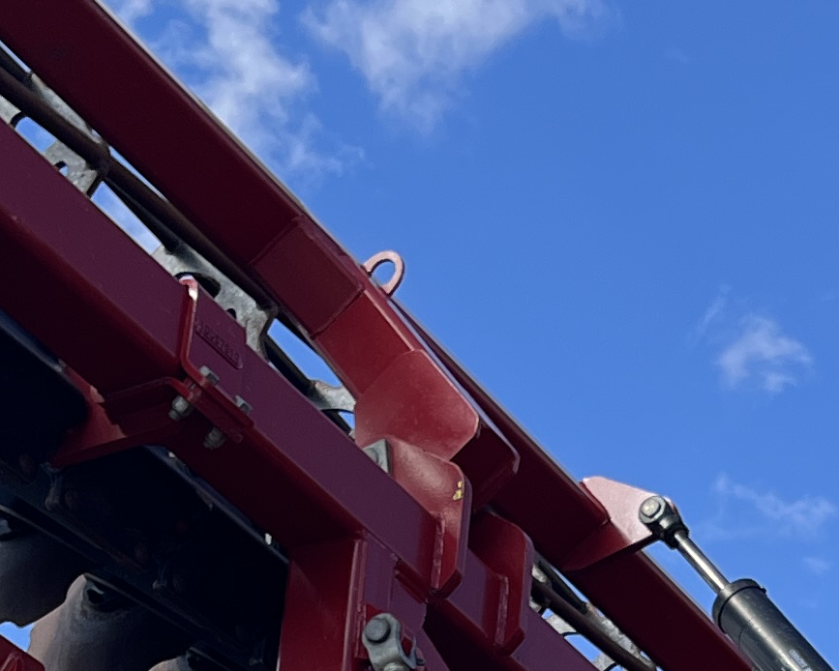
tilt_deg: +11.7
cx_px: 761
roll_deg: +0.5
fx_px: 2931
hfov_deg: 16.1
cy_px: 1231
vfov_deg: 12.0
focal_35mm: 118
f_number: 1.6
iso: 50
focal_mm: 5.1
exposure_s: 1/1339
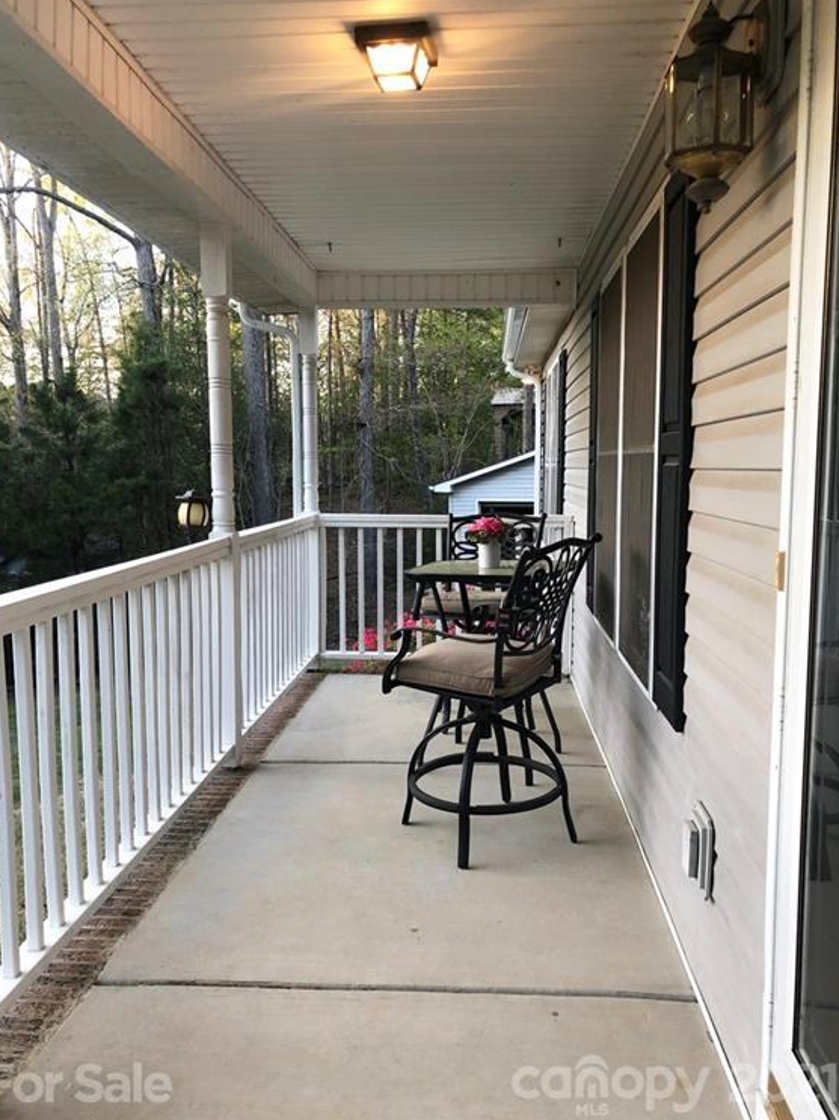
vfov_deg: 61.7
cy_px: 558
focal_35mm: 29
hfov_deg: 48.2
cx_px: 413
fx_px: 938
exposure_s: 1/40
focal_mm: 4
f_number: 1.8
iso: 25
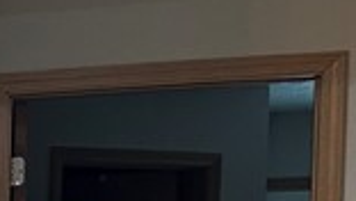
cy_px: 482
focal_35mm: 186
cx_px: -792
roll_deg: +1.1
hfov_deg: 8.9
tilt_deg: -4.1
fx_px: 1757
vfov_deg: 6.2
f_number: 1.5
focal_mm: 5.7
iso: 160
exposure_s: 1/60
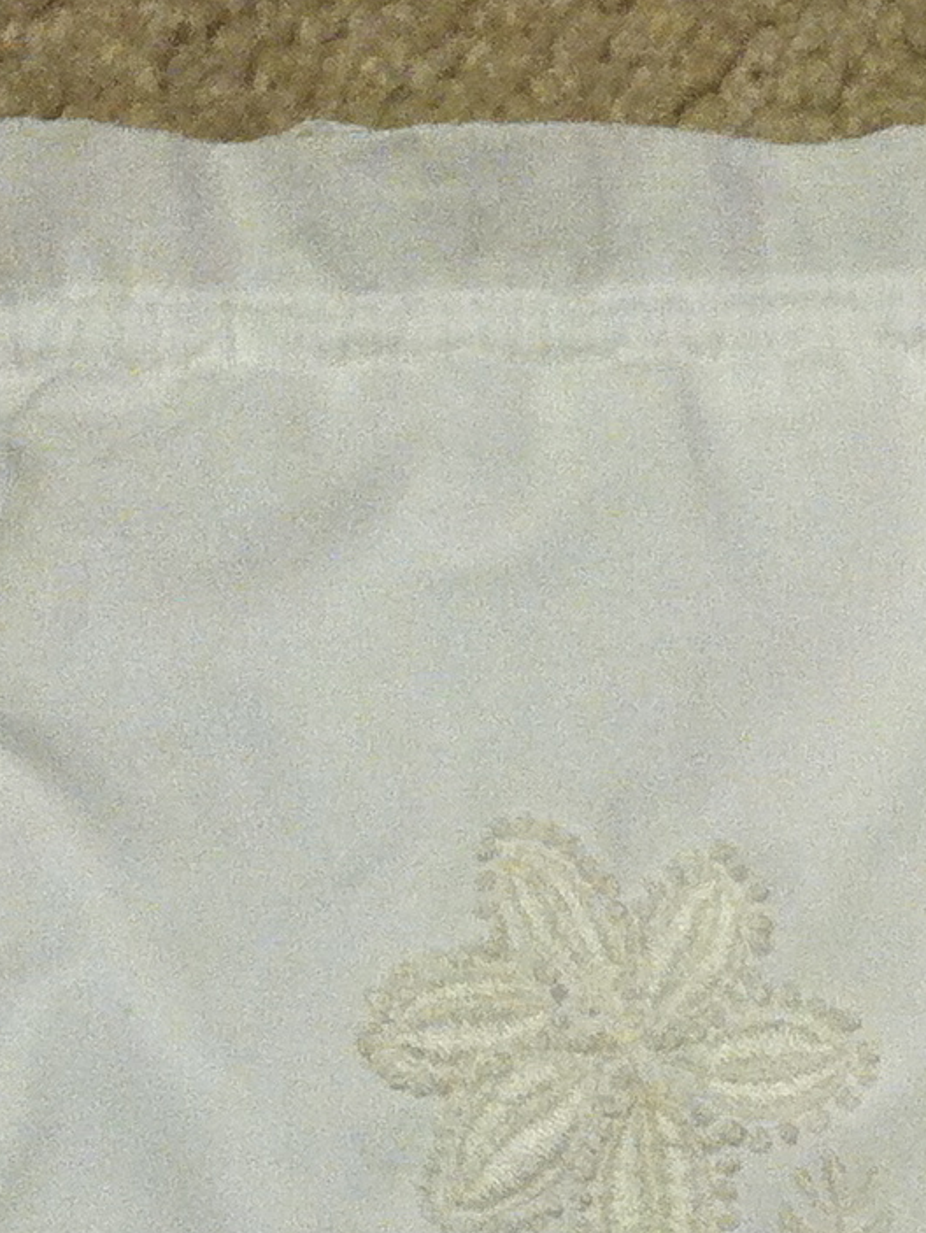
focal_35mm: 72
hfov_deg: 20.4
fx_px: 2566
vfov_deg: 25.6
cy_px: 1257
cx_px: 635
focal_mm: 3.85
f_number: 2.8
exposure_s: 1/15
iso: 200
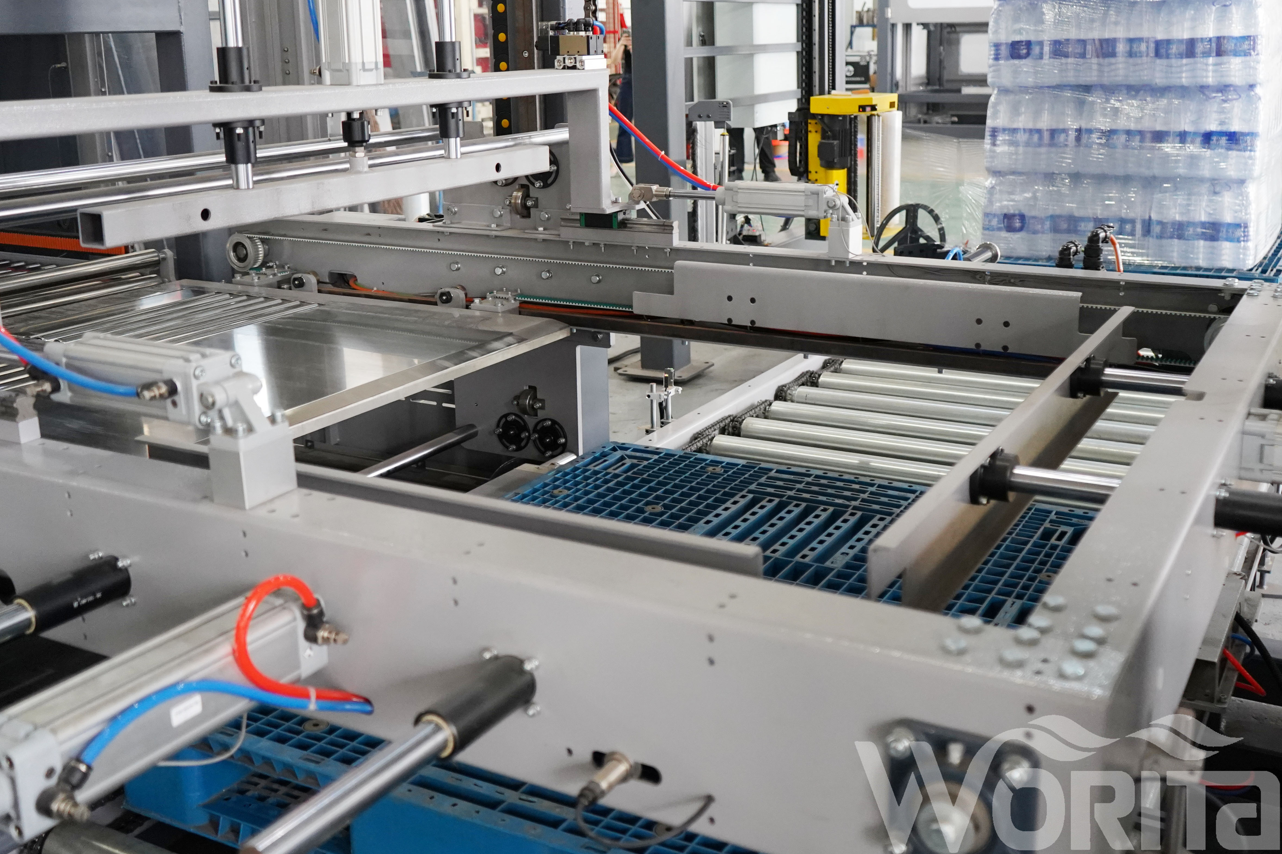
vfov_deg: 35.8
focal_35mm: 37
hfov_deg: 51.9
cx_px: 675
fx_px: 1317
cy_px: 339
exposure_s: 1/160
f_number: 3.5
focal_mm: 29
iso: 4000
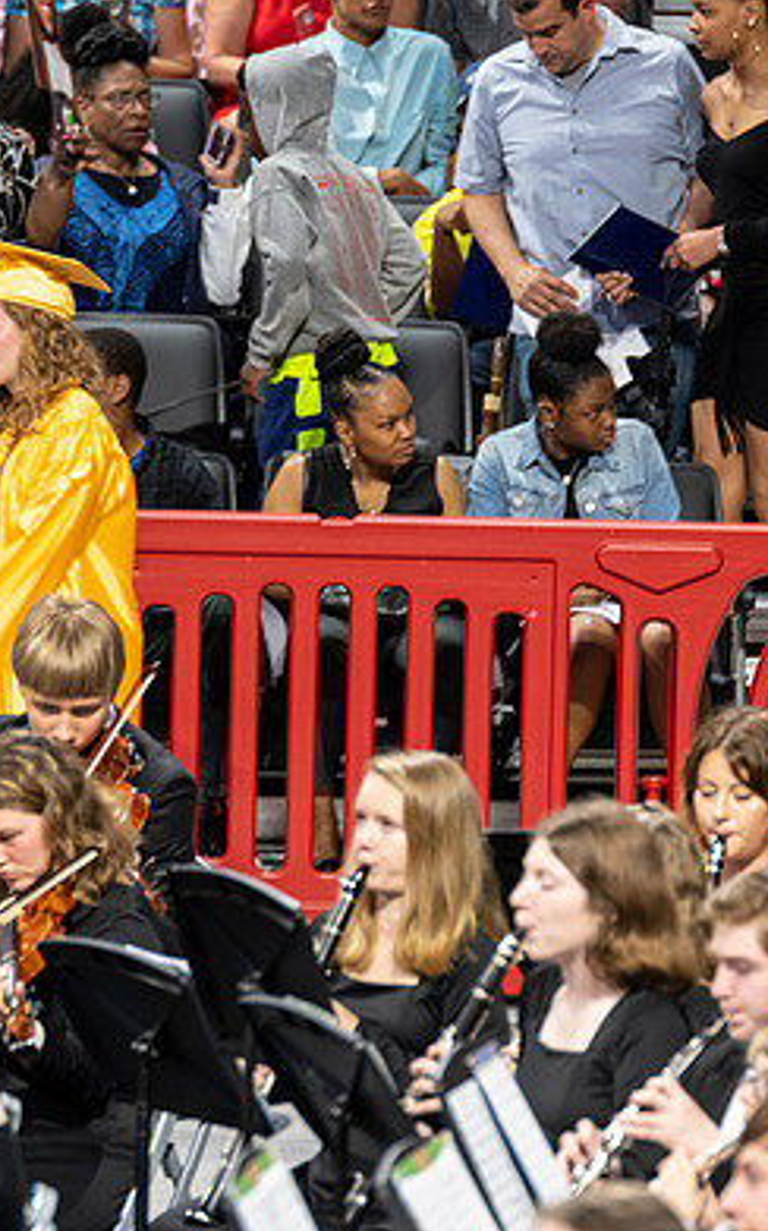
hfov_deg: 2.9
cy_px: 543
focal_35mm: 446
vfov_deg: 4.7
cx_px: 64
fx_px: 14953
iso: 1000
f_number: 3.5
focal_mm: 200
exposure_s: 1/100
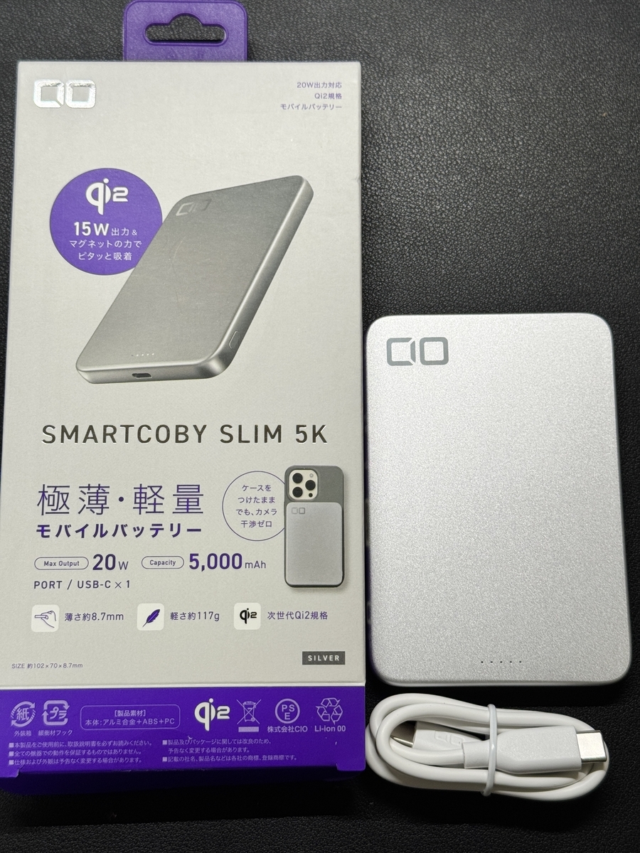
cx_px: 320
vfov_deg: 39.7
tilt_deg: -79.2
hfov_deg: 30.3
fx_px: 1183
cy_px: 426
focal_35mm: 48
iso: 64
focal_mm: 6.76
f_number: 1.78
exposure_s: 1/99
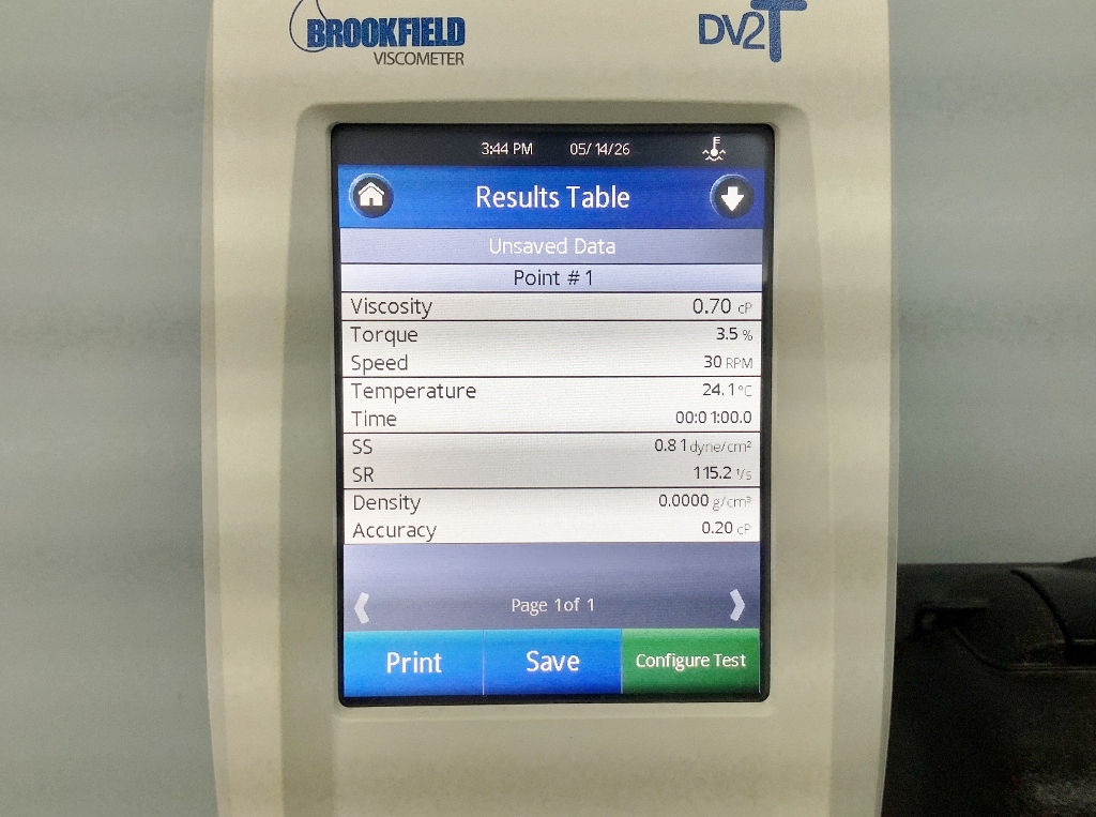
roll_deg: -0.4
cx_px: 548
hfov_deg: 58.5
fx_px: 979
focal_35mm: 31
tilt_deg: -20.2
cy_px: 408
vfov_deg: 45.3
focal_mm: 3.3
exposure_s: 1/120
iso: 50
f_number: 2.4
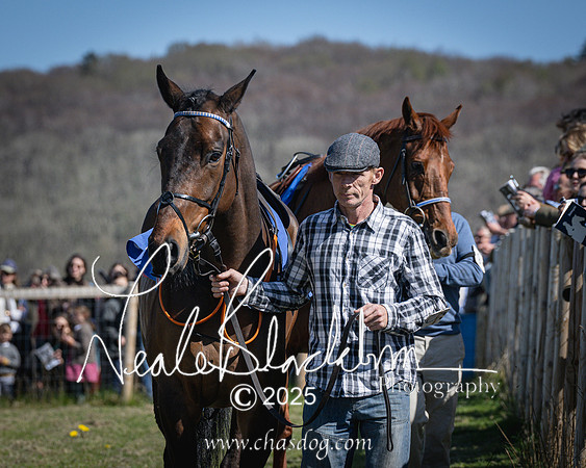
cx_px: 225
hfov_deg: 6.5
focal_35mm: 299
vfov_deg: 5.2
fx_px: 5189
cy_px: 229
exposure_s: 1/2000
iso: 360
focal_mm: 170
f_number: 5.6
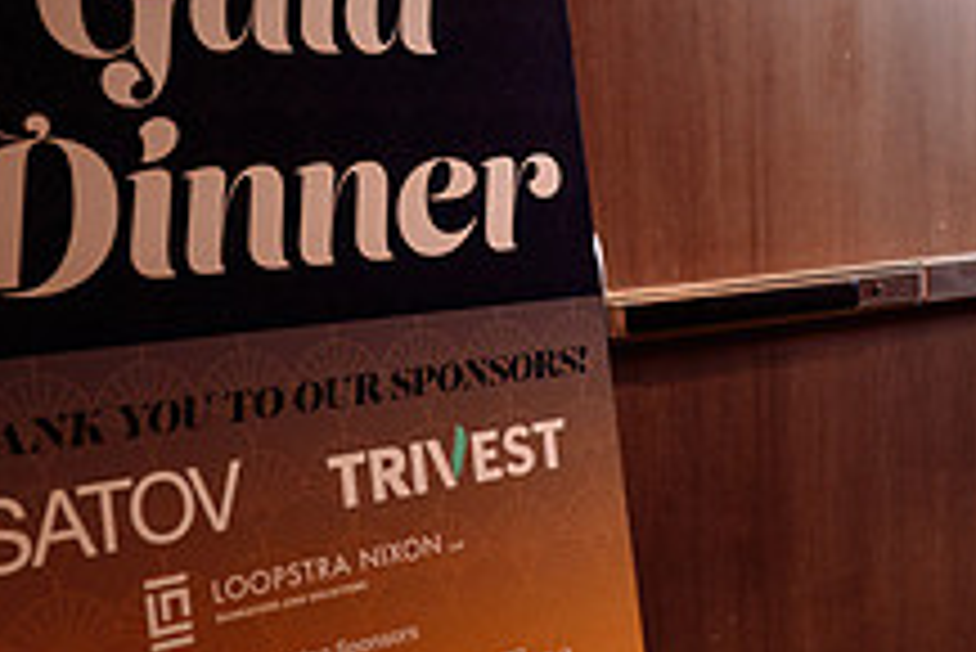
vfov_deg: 21.2
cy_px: 245
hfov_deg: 29.9
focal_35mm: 64
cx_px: 904
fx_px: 1736
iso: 800
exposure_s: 1/60
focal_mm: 24
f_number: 4
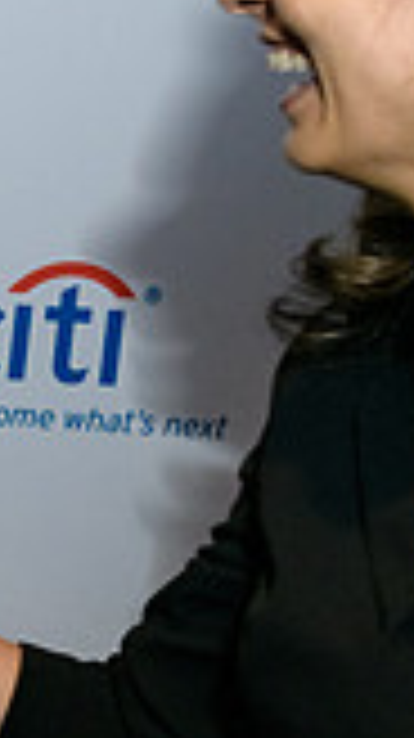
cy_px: 344
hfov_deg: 10.2
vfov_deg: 23.9
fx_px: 1740
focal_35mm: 89
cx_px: -806
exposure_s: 1/125
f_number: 5
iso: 1600
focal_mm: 24
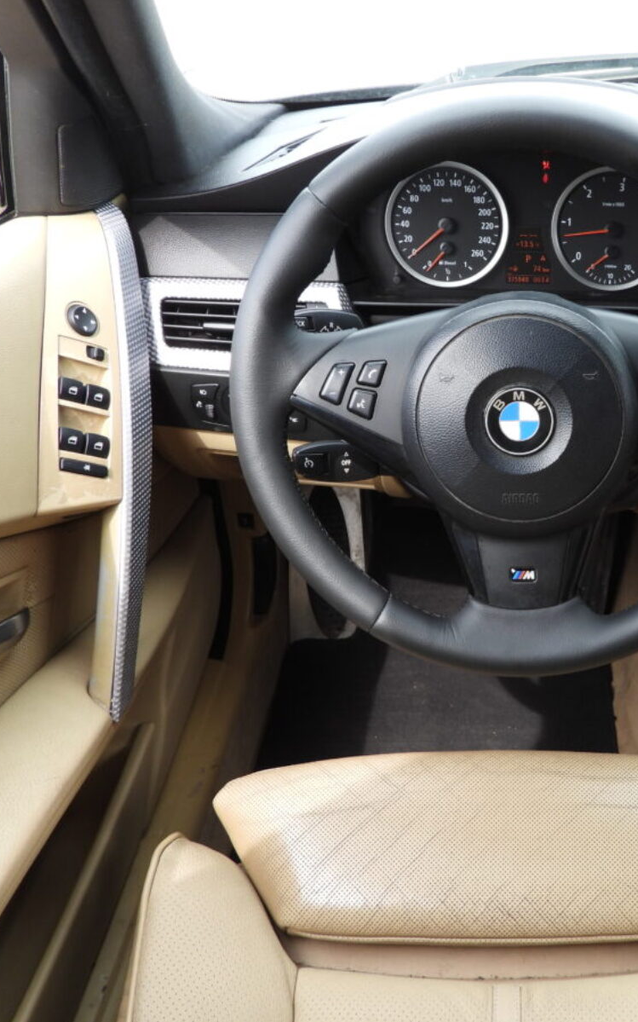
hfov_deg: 35.5
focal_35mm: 34
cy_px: 511
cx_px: 547
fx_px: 946
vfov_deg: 56.7
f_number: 2.8
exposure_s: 1/125
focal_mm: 4.3
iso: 100
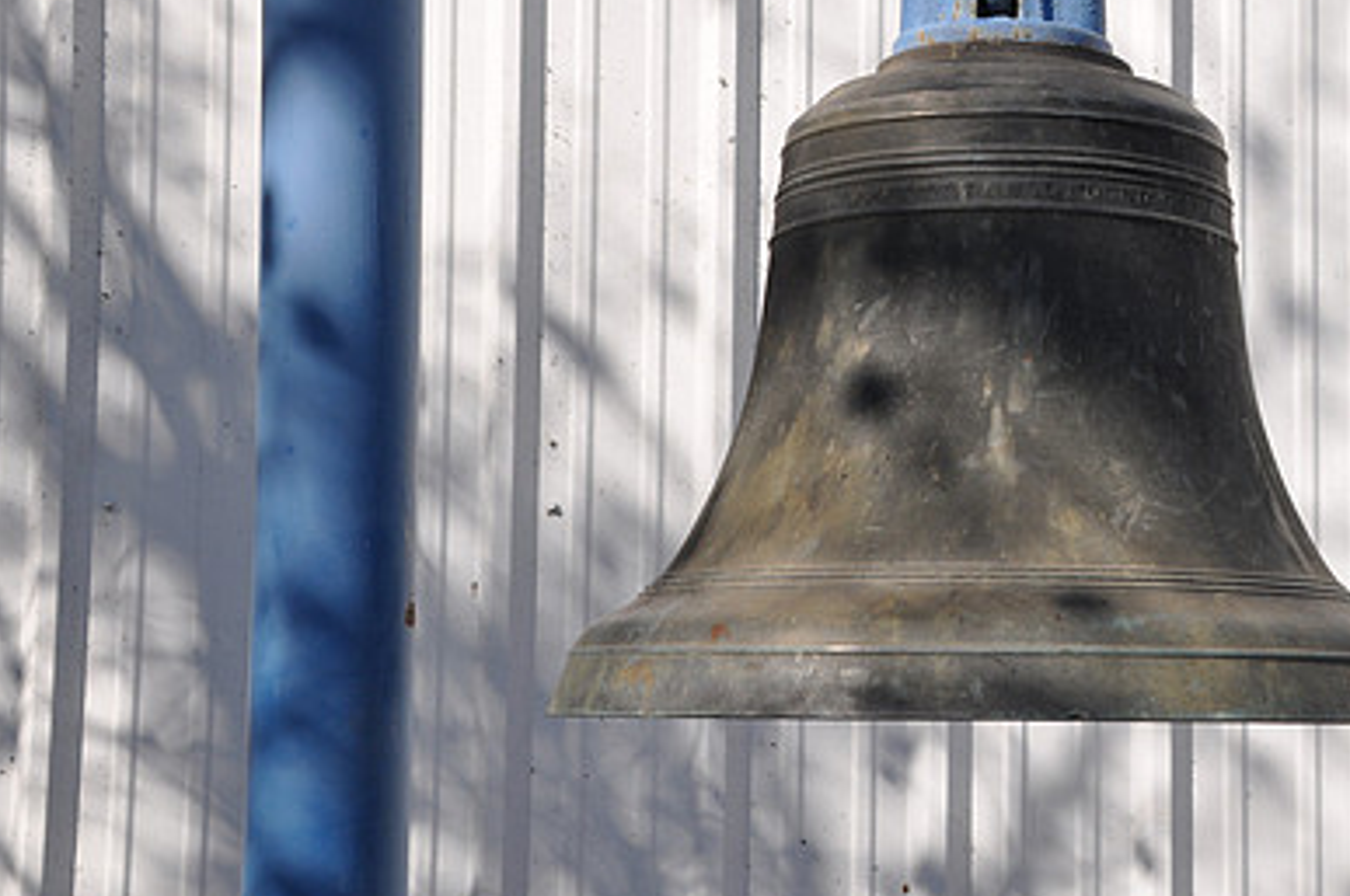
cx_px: 998
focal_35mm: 72
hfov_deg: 27.7
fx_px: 2697
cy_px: 448
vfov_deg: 18.9
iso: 200
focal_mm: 32
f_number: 9
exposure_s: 1/400
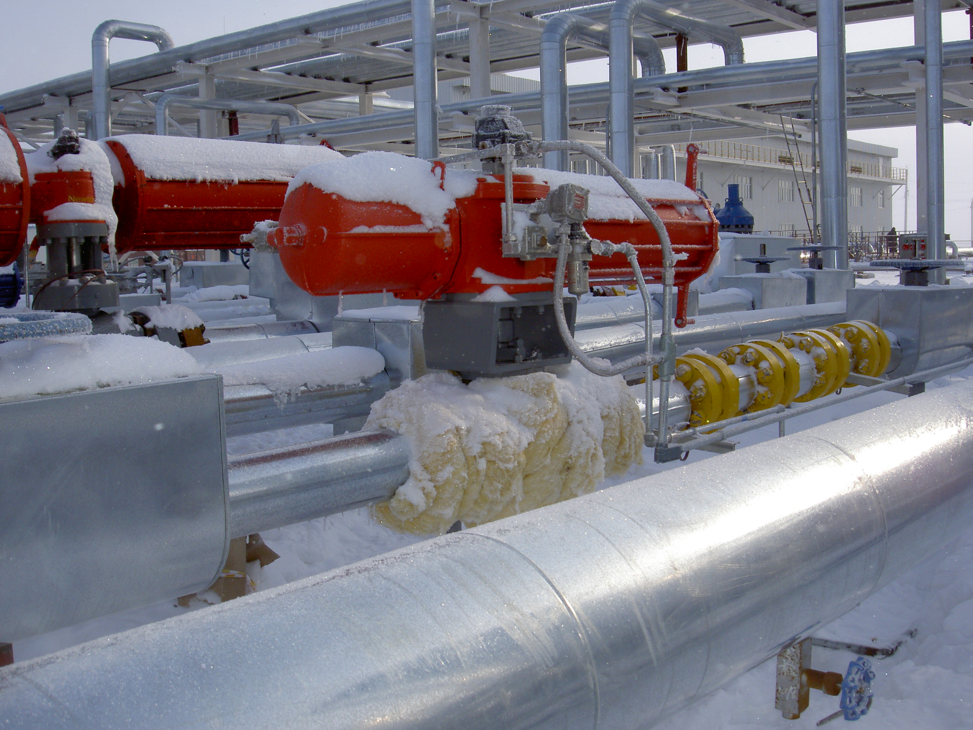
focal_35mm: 39
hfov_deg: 47.9
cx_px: 486
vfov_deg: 36.8
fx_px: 1096
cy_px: 365
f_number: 4.7
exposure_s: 1/640
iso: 100
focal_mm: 8
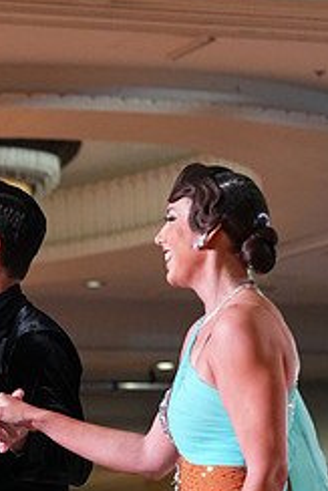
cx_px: 146
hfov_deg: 5.2
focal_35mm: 264
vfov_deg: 7.7
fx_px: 3603
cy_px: 565
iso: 6400
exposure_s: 1/400
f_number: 5
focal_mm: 111
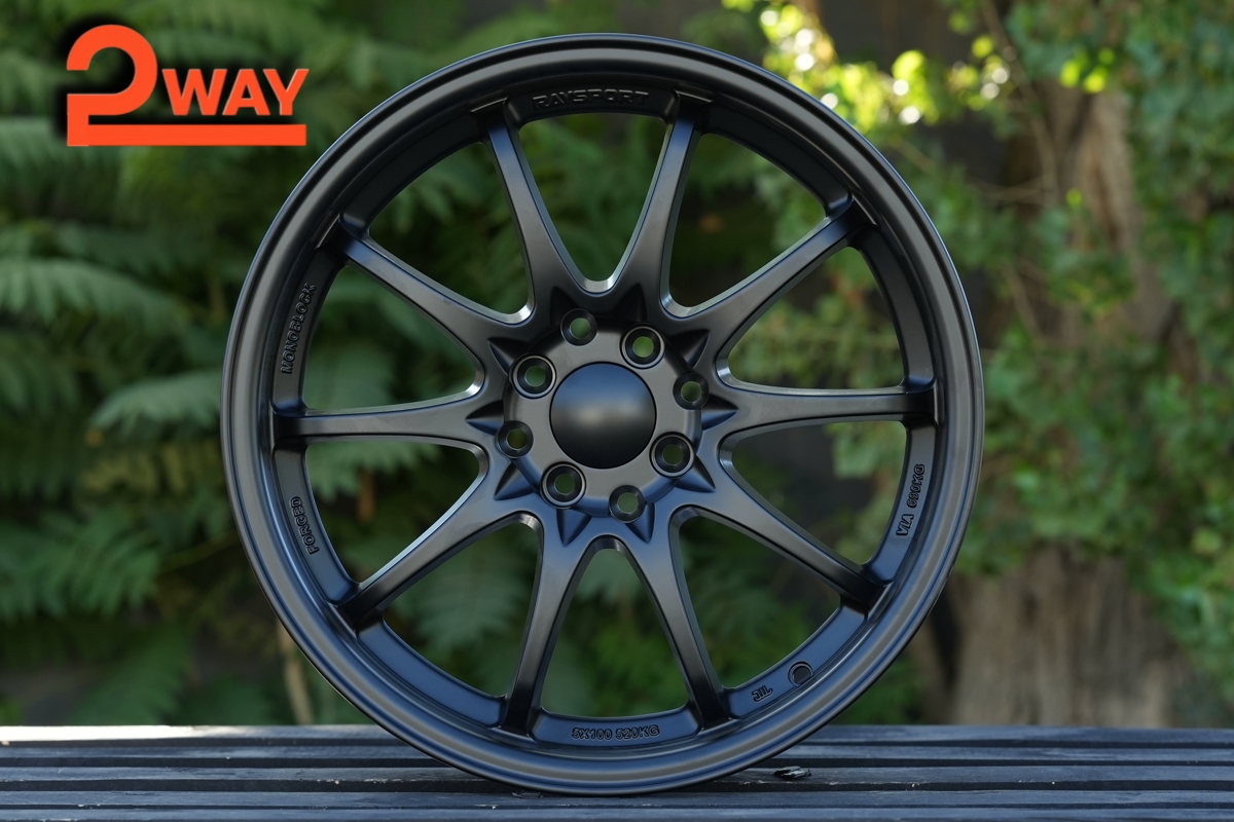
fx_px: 2913
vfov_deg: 16.1
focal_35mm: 85
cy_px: 411
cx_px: 617
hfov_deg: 23.9
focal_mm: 85
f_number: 5
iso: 400
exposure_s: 1/250
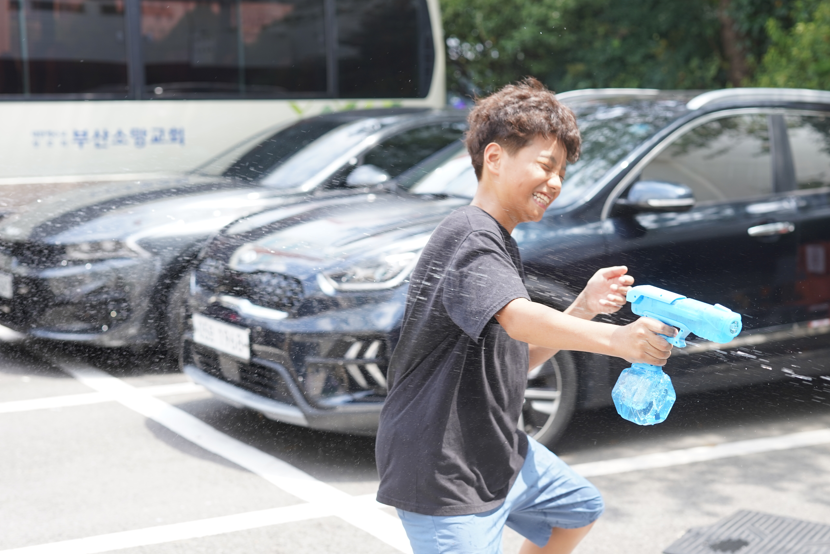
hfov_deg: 33.9
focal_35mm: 59
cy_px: 311
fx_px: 1360
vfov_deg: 23.0
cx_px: 467
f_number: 2.8
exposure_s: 1/500
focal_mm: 50
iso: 250
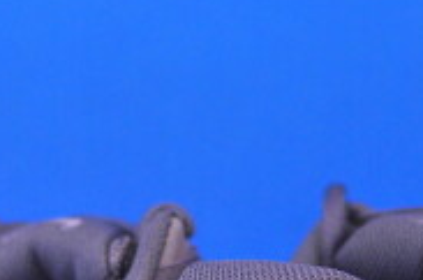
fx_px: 3844
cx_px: 233
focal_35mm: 328
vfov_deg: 4.2
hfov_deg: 6.3
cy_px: 193
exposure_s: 1/320
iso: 250
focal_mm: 50
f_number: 2.2
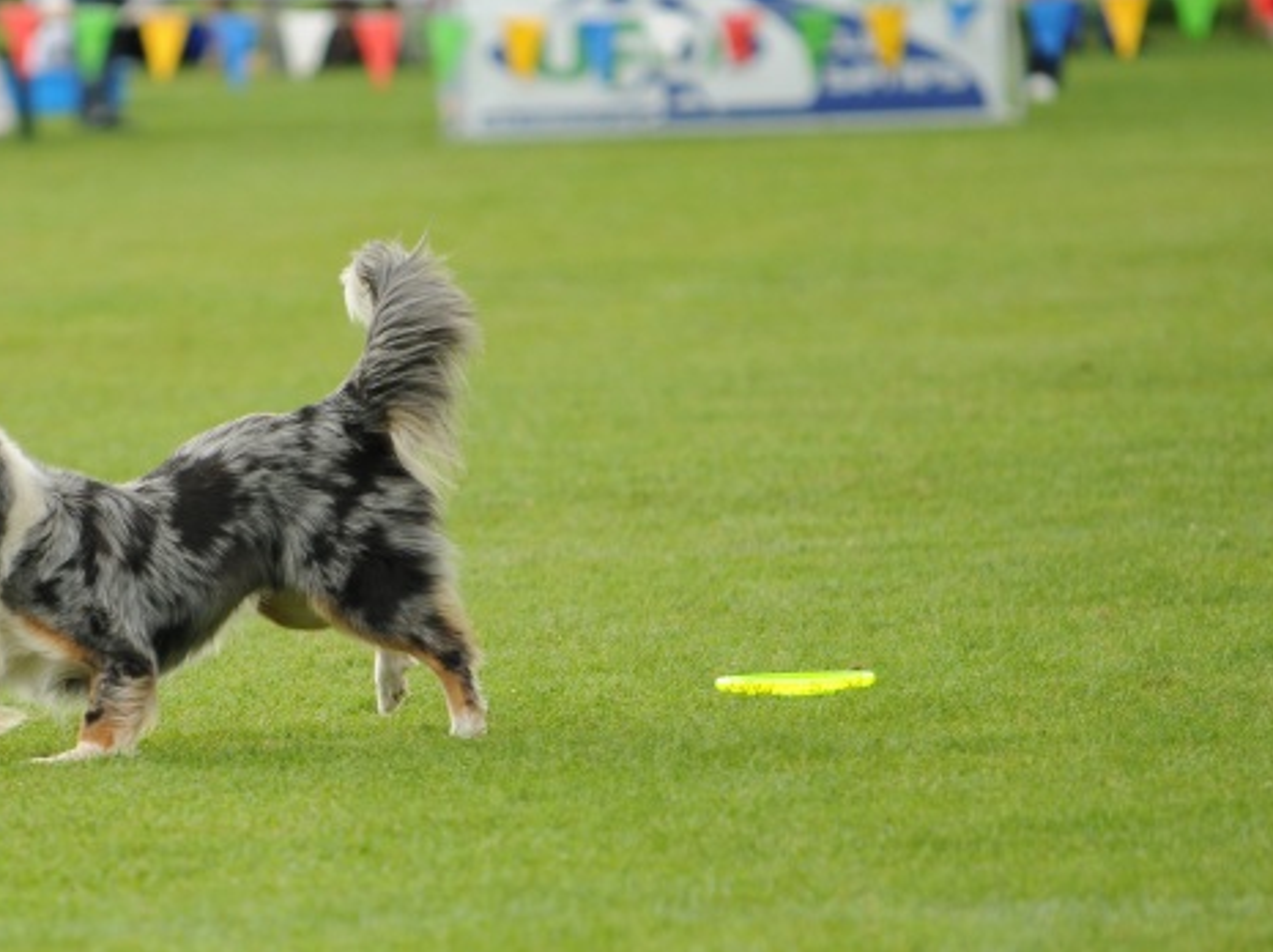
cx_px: 183
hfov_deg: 4.0
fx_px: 18226
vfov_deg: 3.0
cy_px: 677
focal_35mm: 496
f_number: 2.8
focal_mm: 200
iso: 360
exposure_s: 1/1250
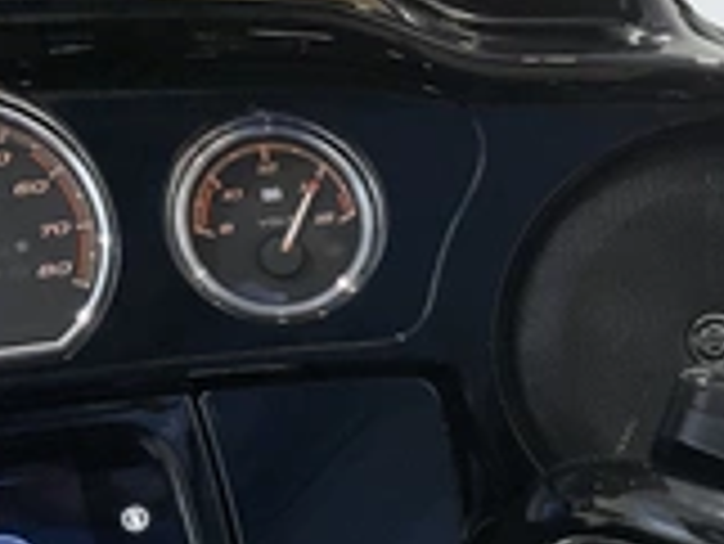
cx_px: 760
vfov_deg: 20.2
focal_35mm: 72
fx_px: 1507
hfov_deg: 25.4
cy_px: 441
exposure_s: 1/60
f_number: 1.8
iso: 80
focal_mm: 3
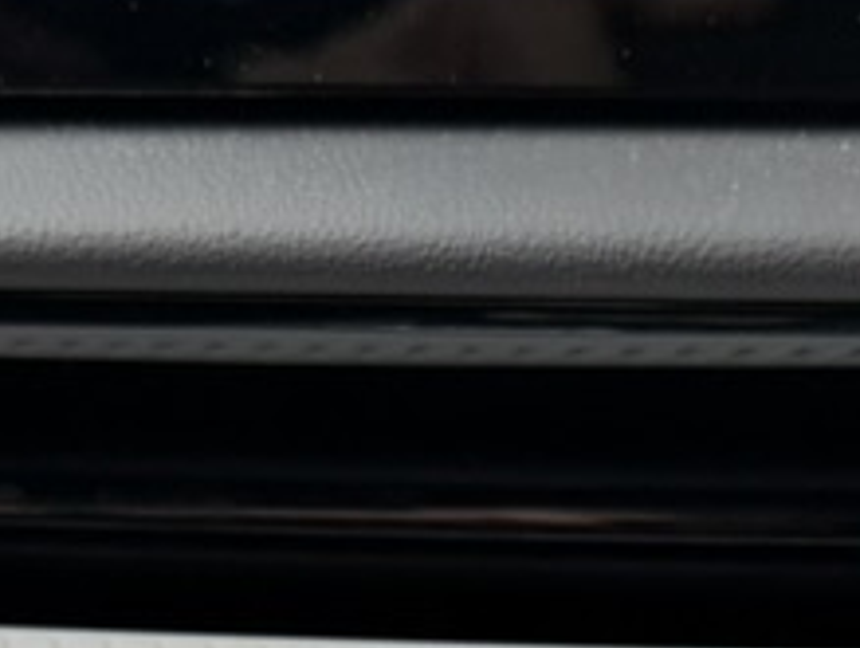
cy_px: 1206
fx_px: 2787
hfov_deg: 17.5
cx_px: 550
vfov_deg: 12.1
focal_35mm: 112
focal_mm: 6.76
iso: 125
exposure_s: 1/121
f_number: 1.78
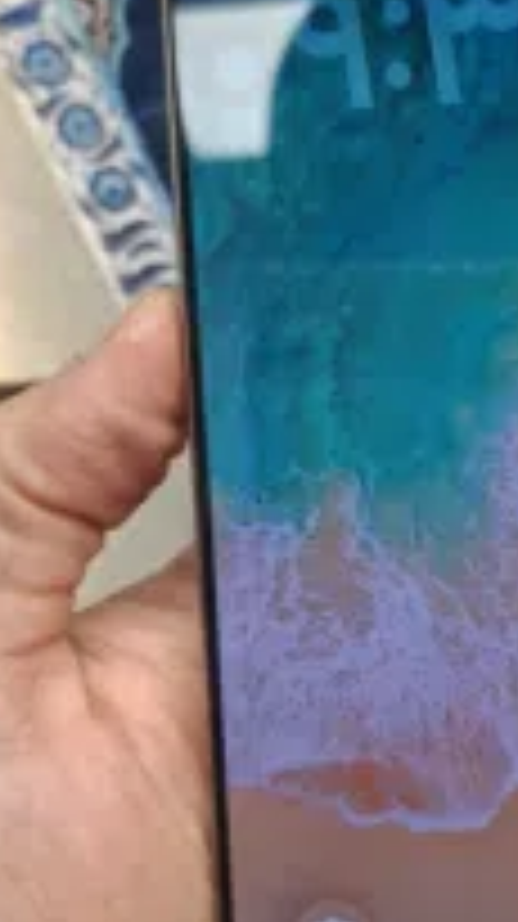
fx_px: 1199
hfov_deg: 23.9
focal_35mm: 49
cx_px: 437
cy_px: 540
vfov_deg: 42.0
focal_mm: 5.54
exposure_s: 1/100
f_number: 1.8
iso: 125
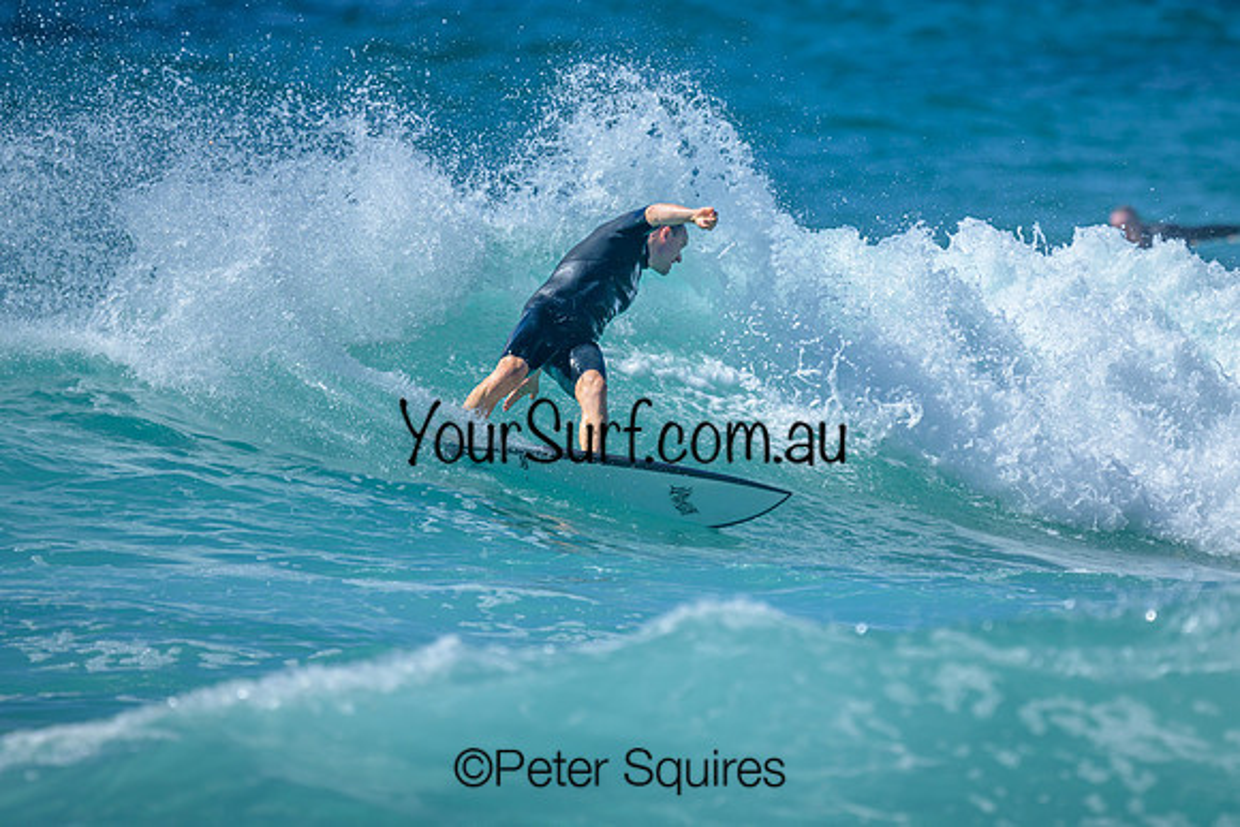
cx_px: 687
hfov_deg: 1.9
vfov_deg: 1.3
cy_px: 356
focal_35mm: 1100
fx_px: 37892
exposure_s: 1/2500
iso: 220
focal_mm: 800
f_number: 6.3
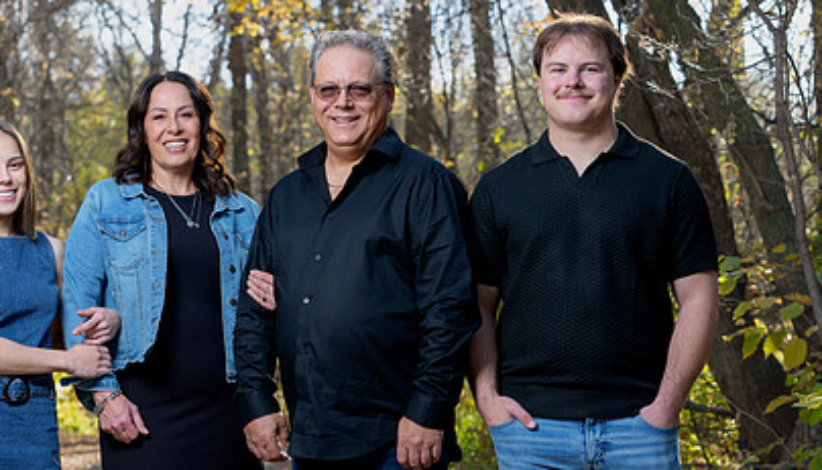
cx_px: 324
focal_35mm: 87
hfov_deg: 24.3
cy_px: 431
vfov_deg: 13.9
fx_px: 1904
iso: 400
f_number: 3.5
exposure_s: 1/160
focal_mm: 50
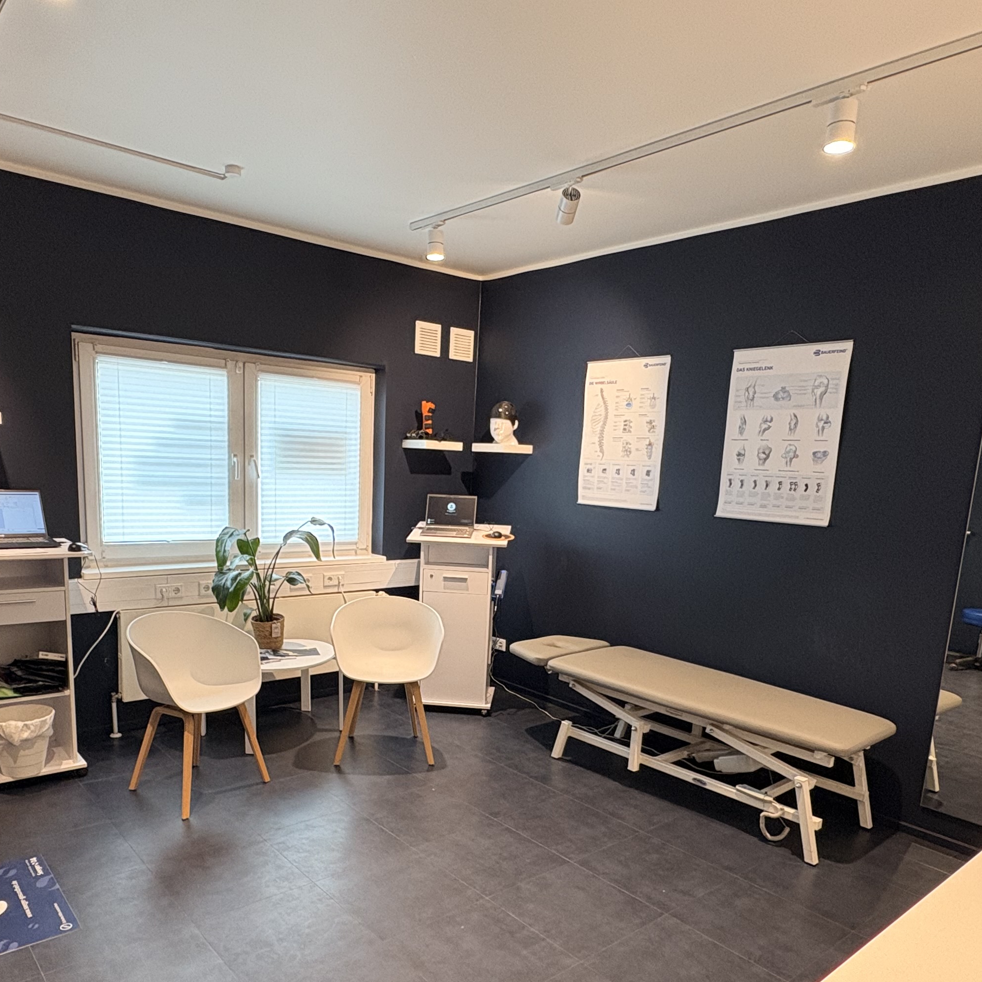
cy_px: 617
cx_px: 458
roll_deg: -2.7
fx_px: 802
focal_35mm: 25
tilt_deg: -11.6
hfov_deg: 62.9
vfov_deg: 62.0
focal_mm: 2.22
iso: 200
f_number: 2.2
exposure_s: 1/99
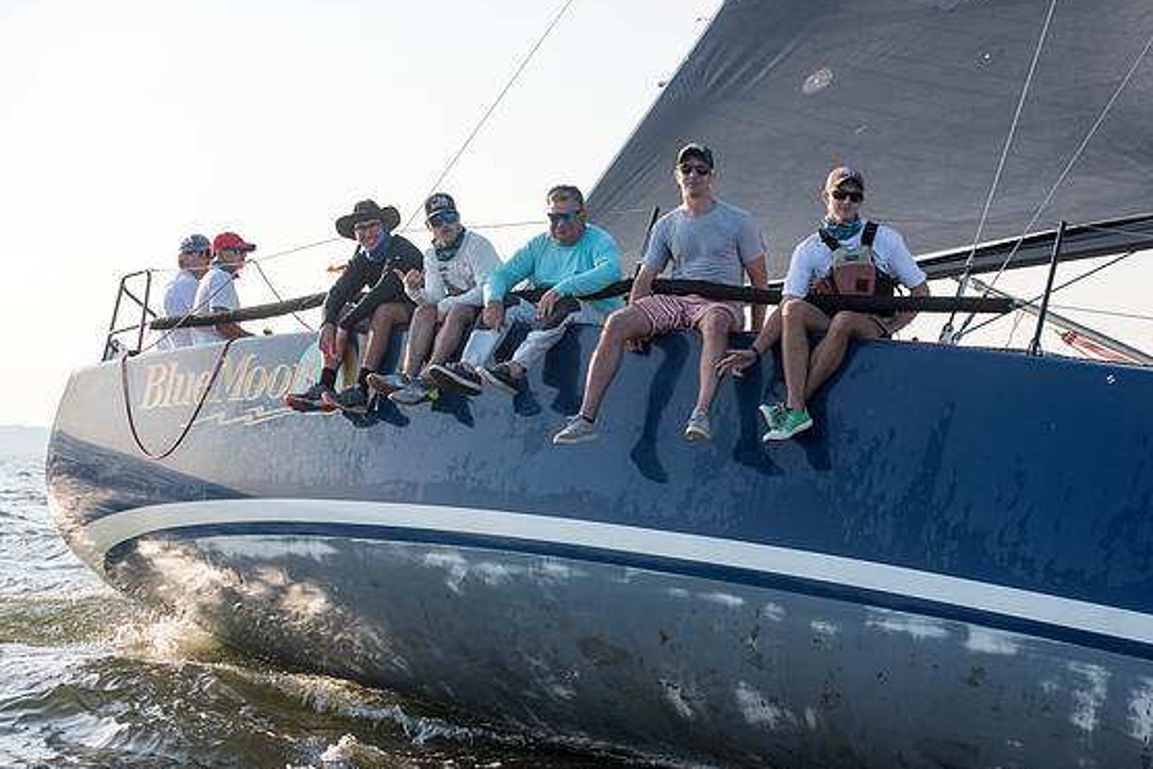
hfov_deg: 27.7
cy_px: 389
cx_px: 597
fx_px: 2338
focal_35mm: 73
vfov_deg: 18.7
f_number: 5.6
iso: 320
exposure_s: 1/1000
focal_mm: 70
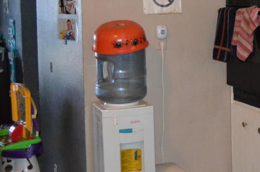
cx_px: 306
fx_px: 613
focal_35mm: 85
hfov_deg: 22.2
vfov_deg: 16.0
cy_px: 49
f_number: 3.5
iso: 2200
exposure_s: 1/60
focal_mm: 20
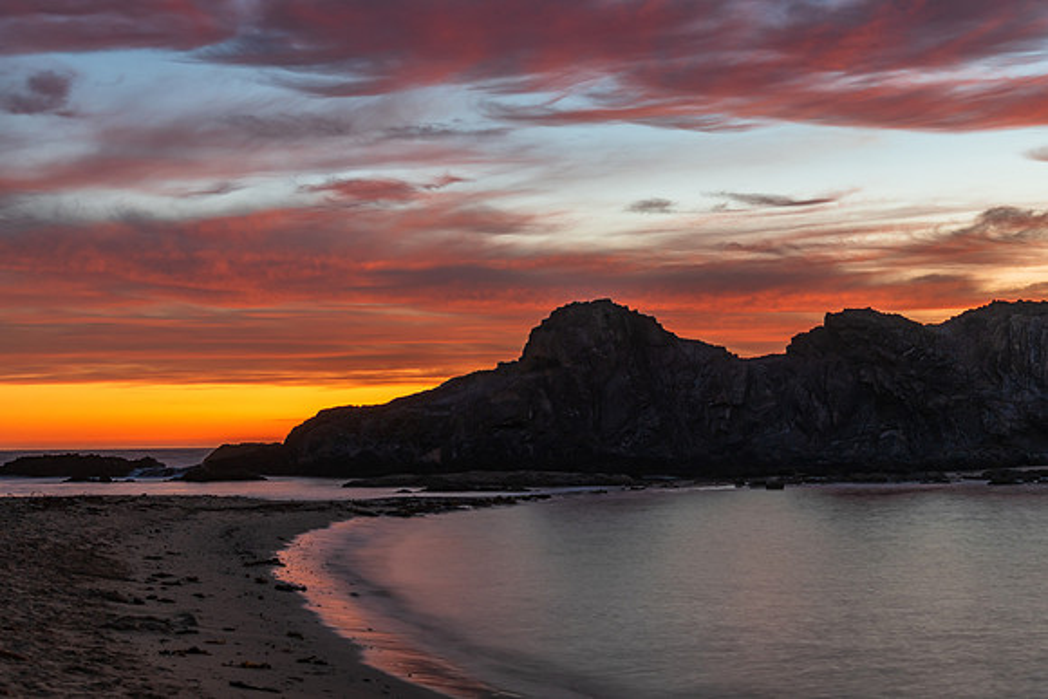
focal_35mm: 53
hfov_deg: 37.4
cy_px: 350
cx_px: 526
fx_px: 1547
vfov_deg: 25.5
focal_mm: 52
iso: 250
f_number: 6.3
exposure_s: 4
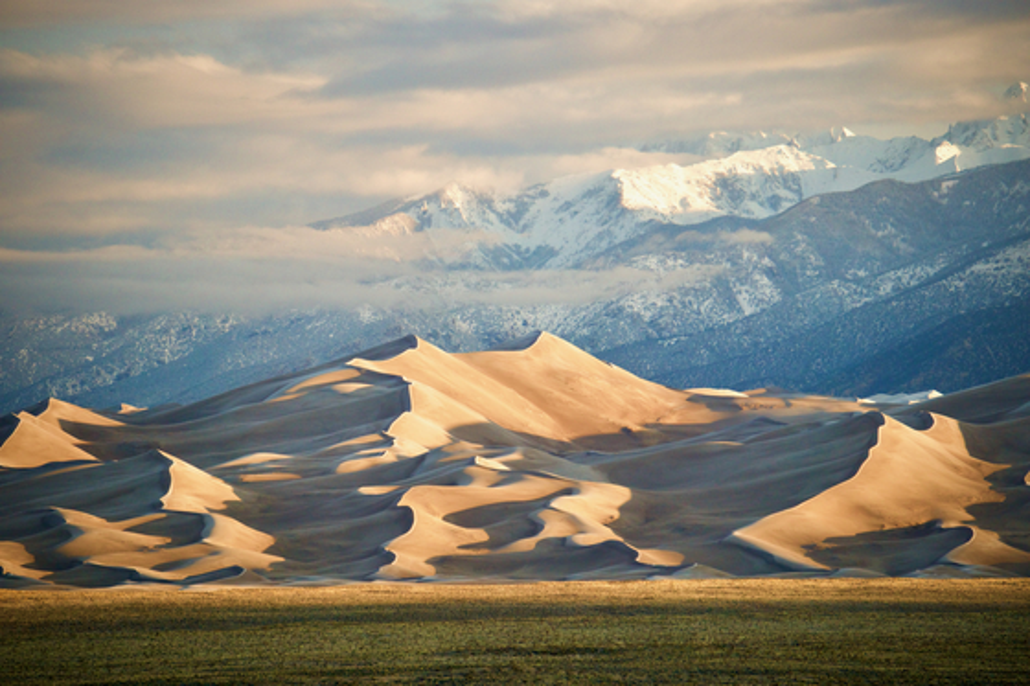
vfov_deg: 5.8
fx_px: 6778
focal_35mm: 237
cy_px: 343
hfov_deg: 8.7
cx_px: 515
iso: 250
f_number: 6.3
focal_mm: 158
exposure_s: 1/250
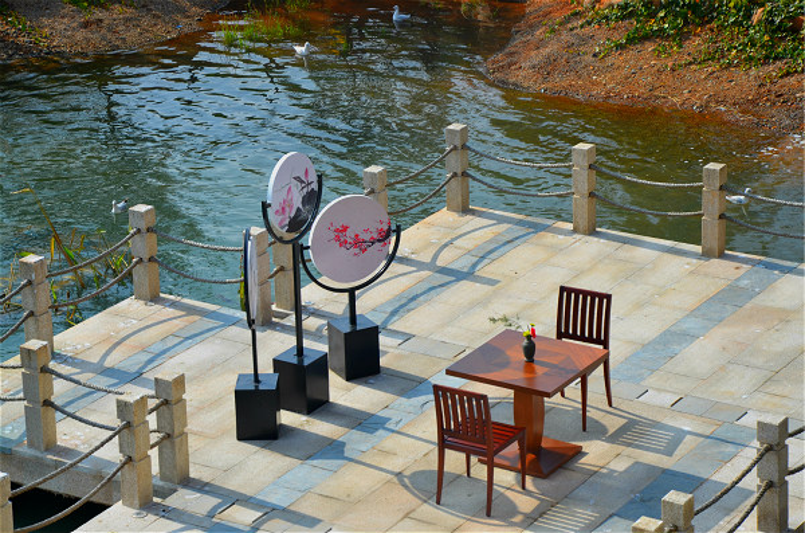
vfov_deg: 12.1
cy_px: 266
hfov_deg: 18.2
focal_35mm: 112
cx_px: 402
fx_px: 2510
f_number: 8
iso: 100
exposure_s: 1/250
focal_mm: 75
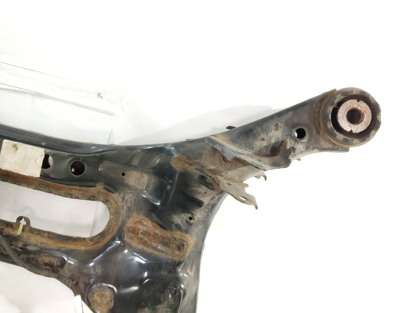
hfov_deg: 65.3
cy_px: 156
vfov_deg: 51.4
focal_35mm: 27
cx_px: 209
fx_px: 326
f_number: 1.79
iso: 366
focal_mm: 4.71
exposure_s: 1/33
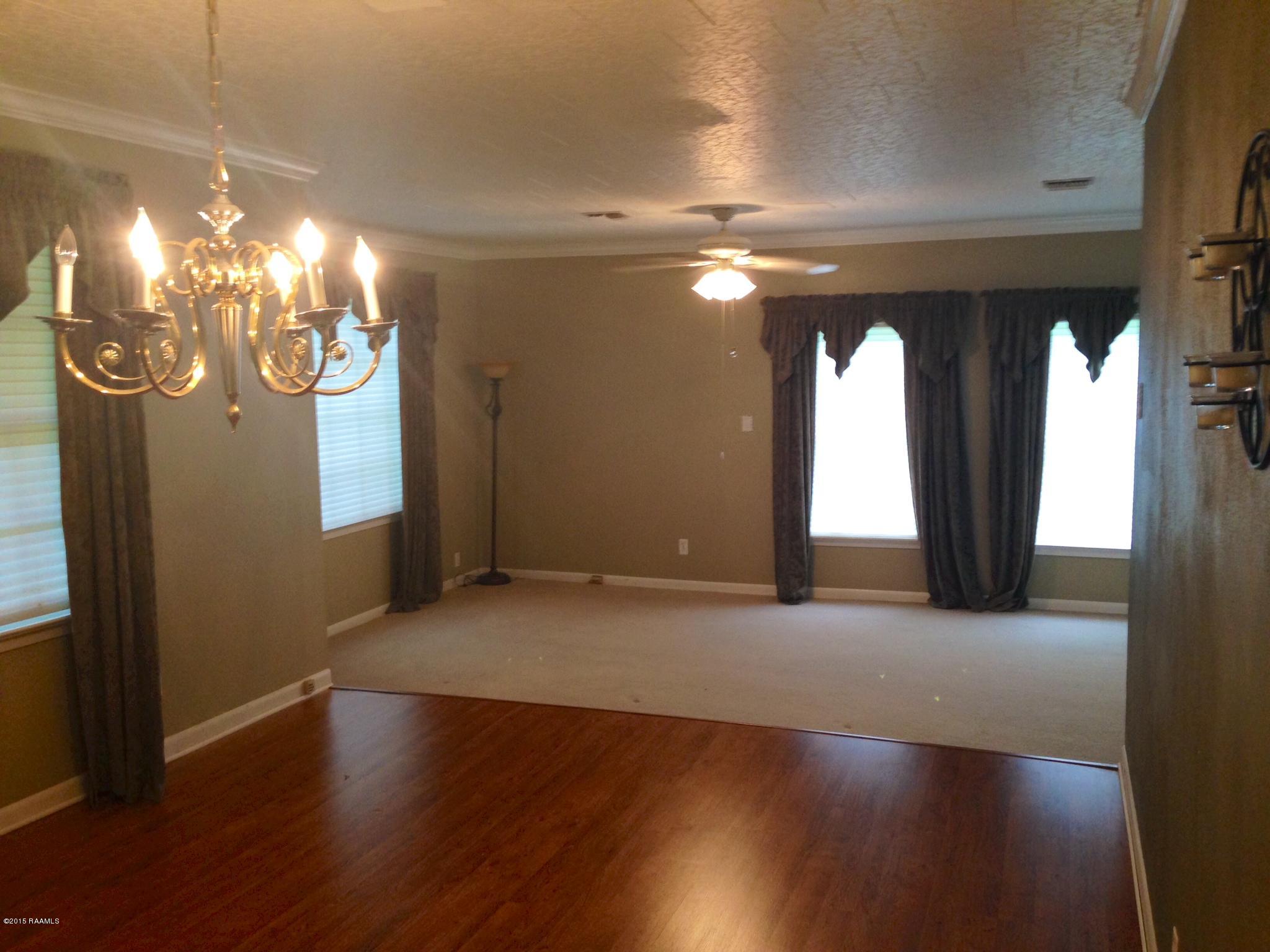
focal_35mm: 33
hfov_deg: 55.4
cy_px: 476
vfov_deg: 42.9
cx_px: 635
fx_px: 1211
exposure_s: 1/20
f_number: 2.4
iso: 125
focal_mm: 4.12
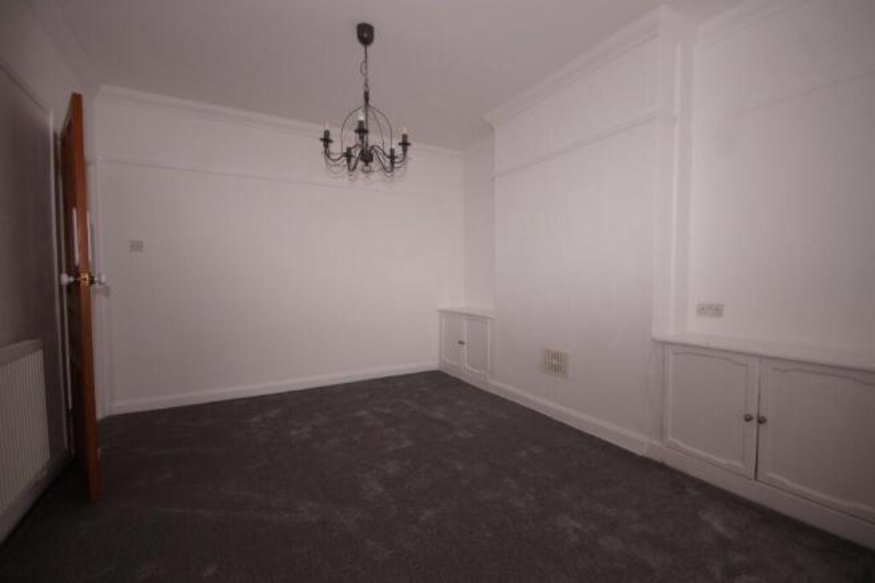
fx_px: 364
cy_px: 292
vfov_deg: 77.3
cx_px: 438
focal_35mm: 15
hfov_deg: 100.4
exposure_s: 1/60
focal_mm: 10
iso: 400
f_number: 4
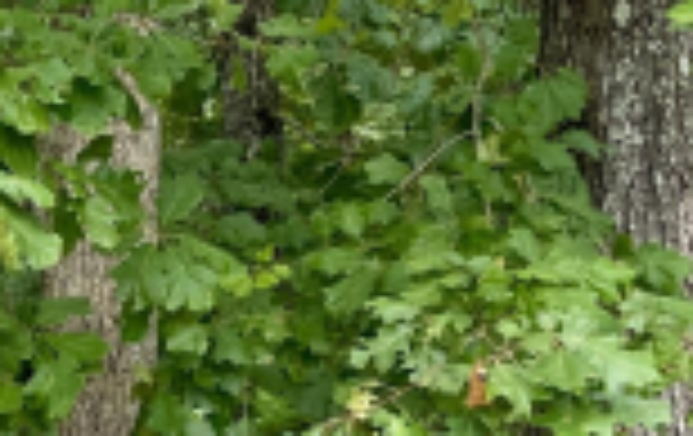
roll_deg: +2.1
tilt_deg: -3.3
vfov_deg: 11.0
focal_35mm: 119
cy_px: 405
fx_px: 2252
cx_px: -727
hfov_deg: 14.3
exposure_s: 1/276
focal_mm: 4.2
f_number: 1.6
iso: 32
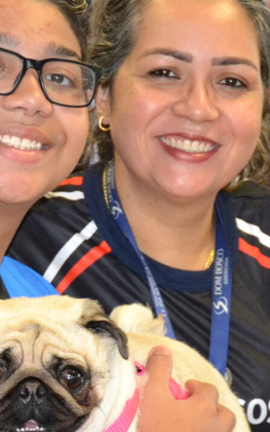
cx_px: 48
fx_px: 3202
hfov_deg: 4.8
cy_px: 295
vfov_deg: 7.7
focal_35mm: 272
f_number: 5
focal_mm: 66
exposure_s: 1/60
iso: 3200
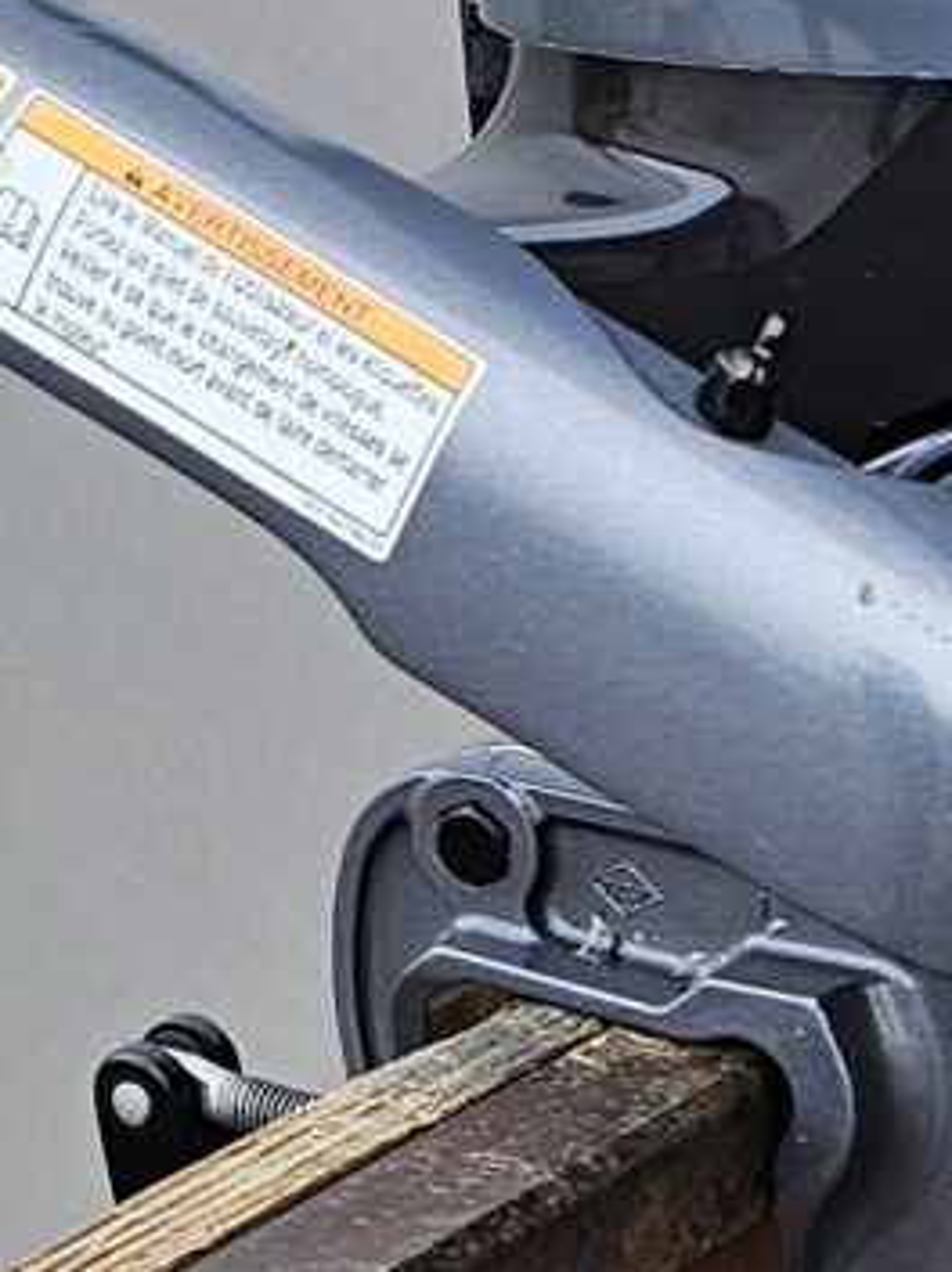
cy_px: 1805
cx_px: 1096
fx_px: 6135
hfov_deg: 8.8
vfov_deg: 11.4
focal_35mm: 167
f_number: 1.7
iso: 32
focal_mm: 6.3
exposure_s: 1/100
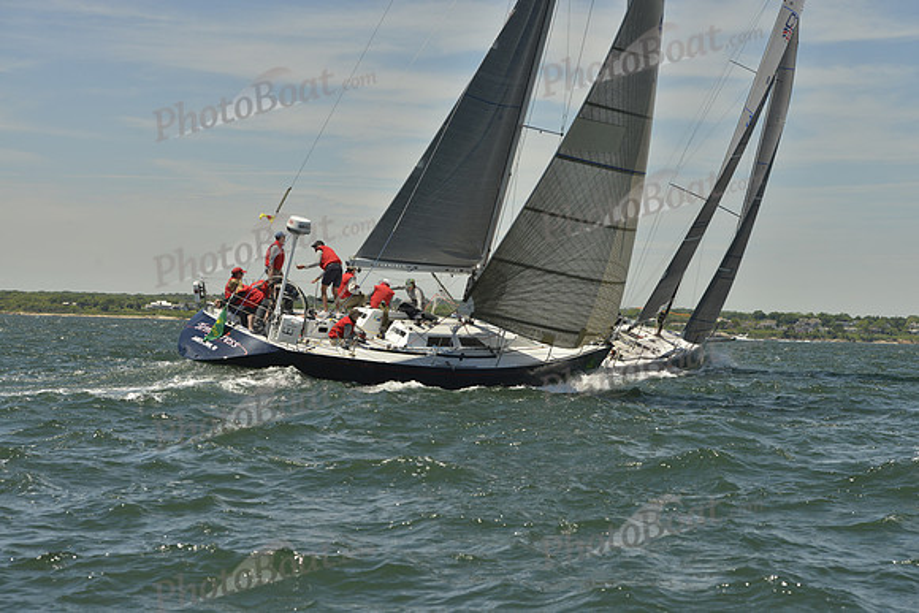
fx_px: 2170
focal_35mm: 85
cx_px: 460
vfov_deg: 16.1
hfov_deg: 23.9
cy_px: 306
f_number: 9
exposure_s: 1/1600
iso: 280
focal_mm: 85
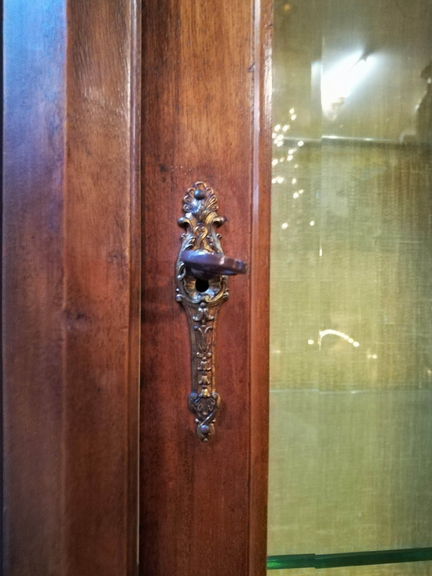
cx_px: 198
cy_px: 292
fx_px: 483
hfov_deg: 48.2
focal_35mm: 29
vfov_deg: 61.7
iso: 1000
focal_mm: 3.83
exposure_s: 1/14.3
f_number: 2.2
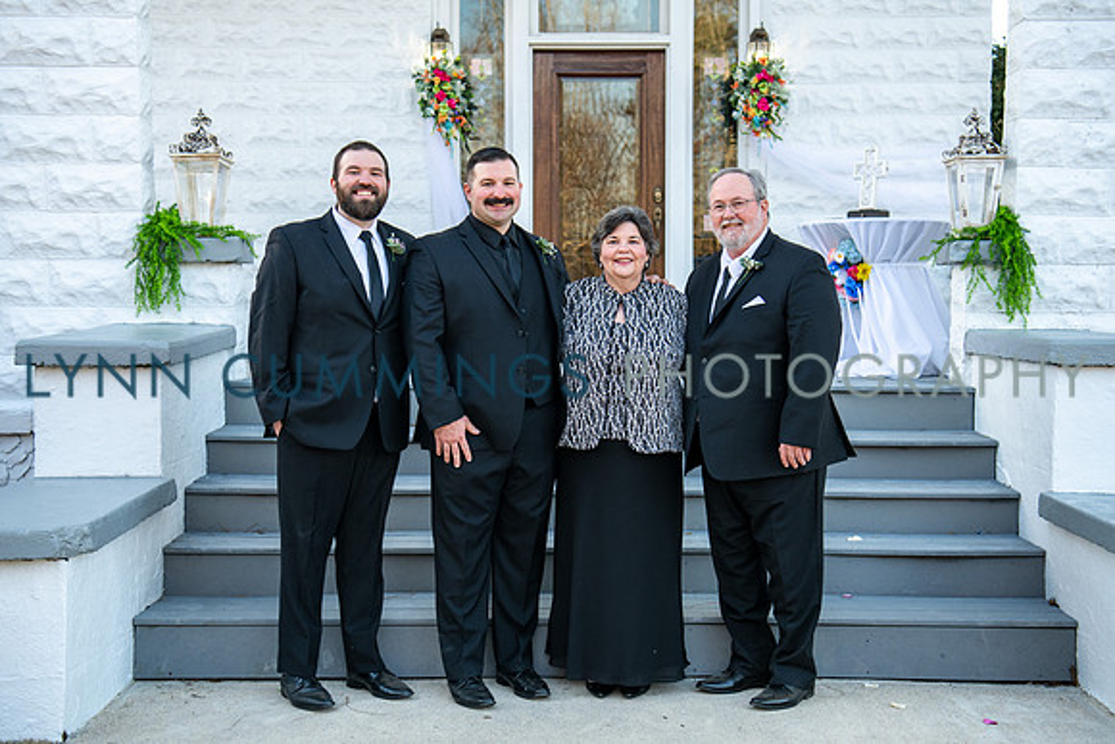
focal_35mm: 54
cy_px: 361
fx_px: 1671
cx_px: 556
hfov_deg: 36.9
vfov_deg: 25.1
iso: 250
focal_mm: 48
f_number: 3.5
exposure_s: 1/320
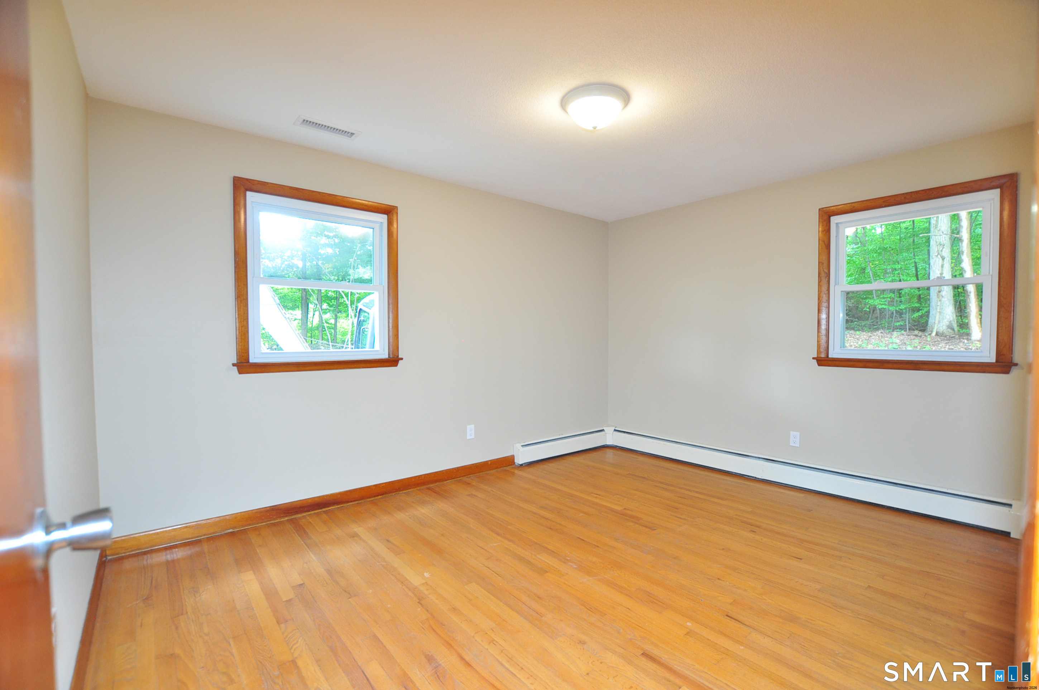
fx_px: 432
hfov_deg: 100.5
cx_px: 520
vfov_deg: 77.2
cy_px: 345
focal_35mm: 15
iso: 400
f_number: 4
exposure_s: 1/20
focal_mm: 10
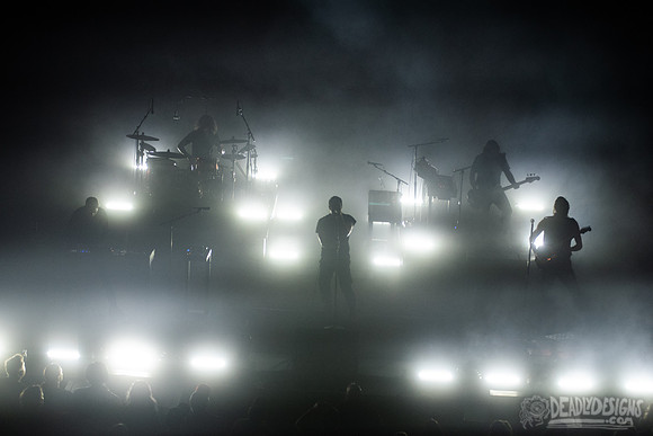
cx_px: 326
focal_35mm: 85
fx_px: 1539
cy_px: 208
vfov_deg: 16.1
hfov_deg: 24.0
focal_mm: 80
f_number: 4
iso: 3200
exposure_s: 1/640
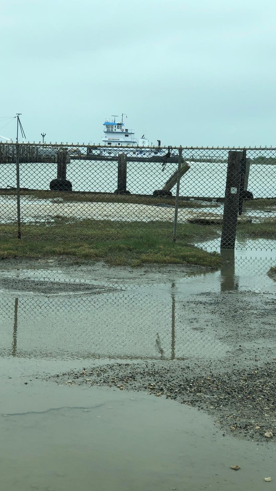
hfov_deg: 18.8
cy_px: 250
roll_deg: -1.1
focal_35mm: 64
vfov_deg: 32.8
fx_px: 833
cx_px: 96
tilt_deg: -7.5
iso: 20
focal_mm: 6.6
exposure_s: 1/796
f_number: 2.8
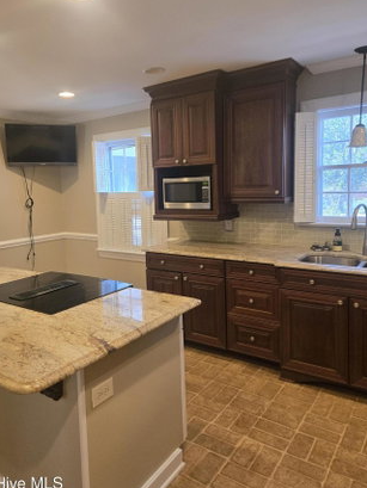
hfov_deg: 51.2
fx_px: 381
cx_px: 155
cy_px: 223
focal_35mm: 27
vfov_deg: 65.2
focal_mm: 5.4
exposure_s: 1/120
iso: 250
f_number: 1.8
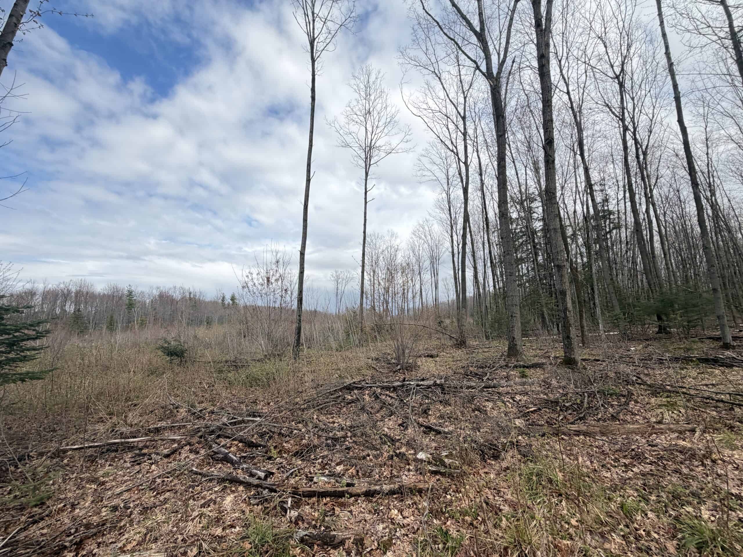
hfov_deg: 102.1
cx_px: 372
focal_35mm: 14
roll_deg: +0.1
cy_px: 278
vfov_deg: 85.7
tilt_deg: +9.2
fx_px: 300
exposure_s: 1/672
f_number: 2.2
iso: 40
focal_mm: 2.22
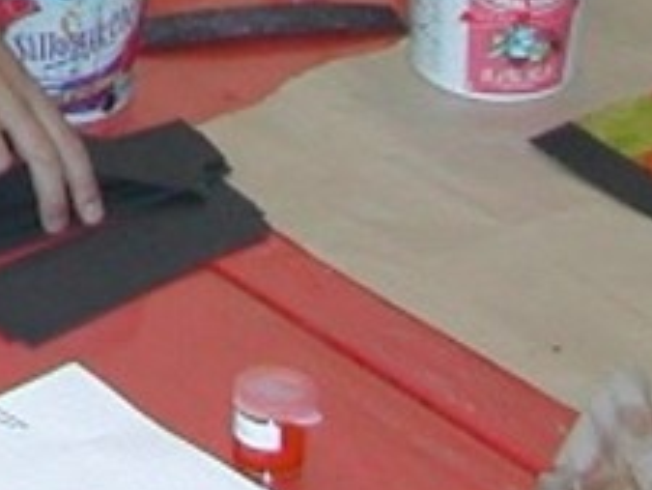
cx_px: -545
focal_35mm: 243
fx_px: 4579
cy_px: -876
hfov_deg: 7.9
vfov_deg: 5.8
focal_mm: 8
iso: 100
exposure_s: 1/30
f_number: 2.8
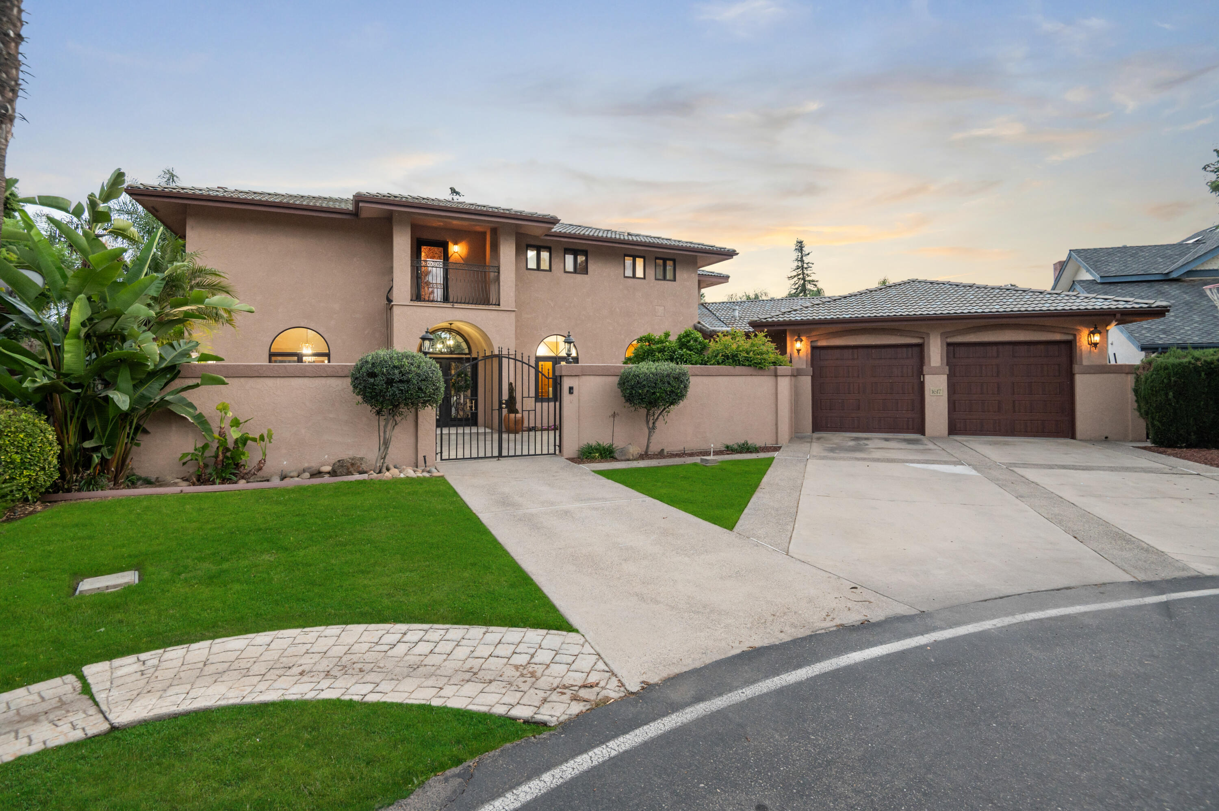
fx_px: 541
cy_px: 406
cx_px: 610
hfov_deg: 96.8
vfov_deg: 73.7
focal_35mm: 16
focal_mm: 16
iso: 800
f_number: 4
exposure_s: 1/125
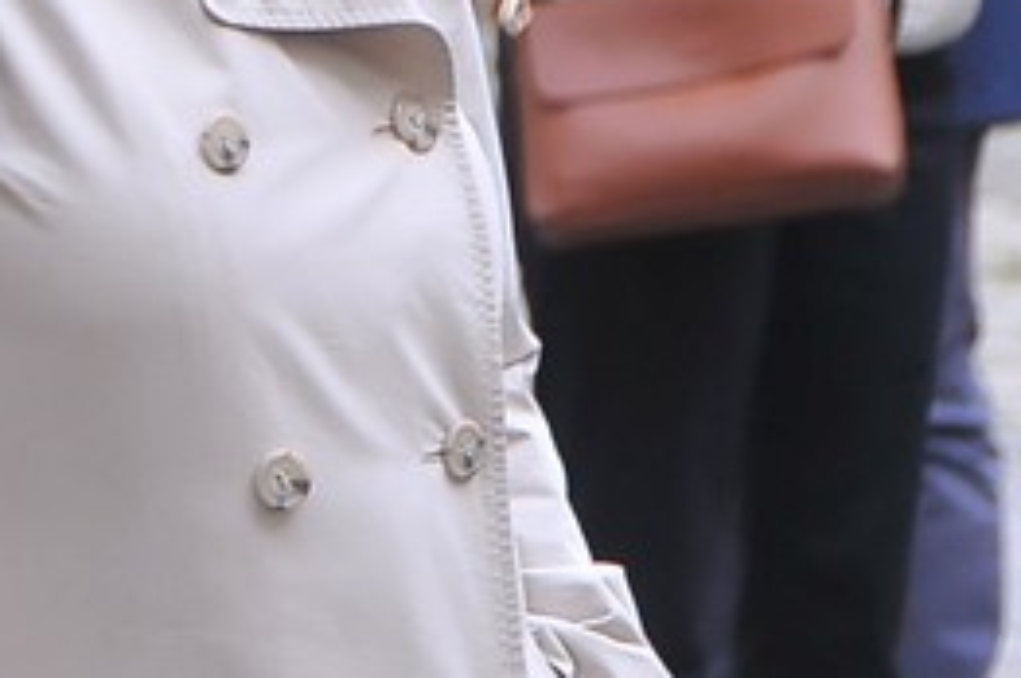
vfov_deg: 2.6
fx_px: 14956
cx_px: -534
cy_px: 152
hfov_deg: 3.9
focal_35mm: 528
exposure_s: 1/60
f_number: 5.3
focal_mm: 90
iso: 800
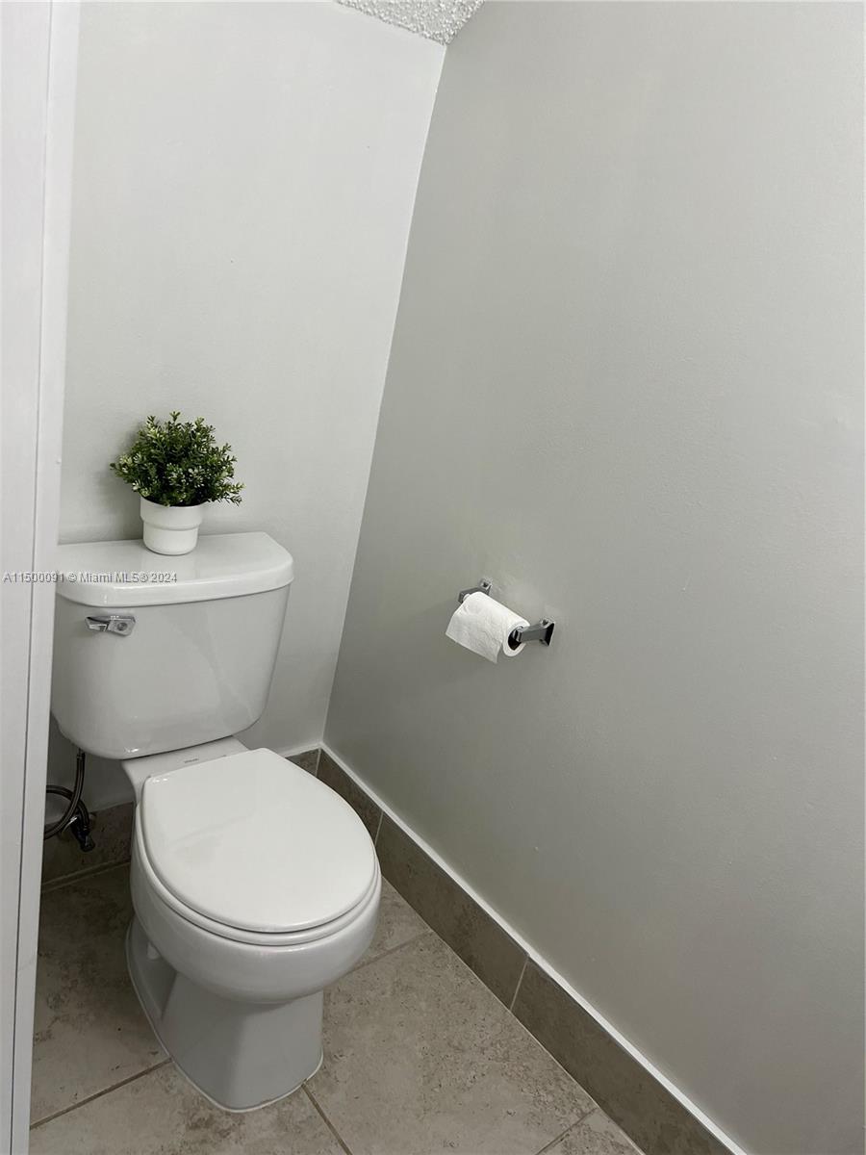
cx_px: 433
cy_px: 578
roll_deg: -12.6
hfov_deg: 53.1
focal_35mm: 26
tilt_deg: -20.1
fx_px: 867
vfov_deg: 67.3
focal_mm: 5.7
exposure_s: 1/120
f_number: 1.5
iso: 125
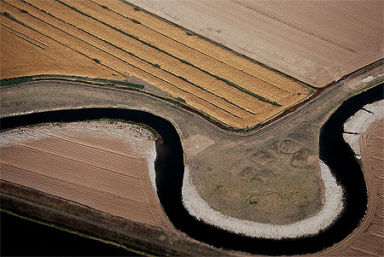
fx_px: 1201
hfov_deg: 18.2
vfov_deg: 12.2
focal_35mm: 112
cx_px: 192
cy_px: 128
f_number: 5.6
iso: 110
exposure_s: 1/500
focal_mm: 75
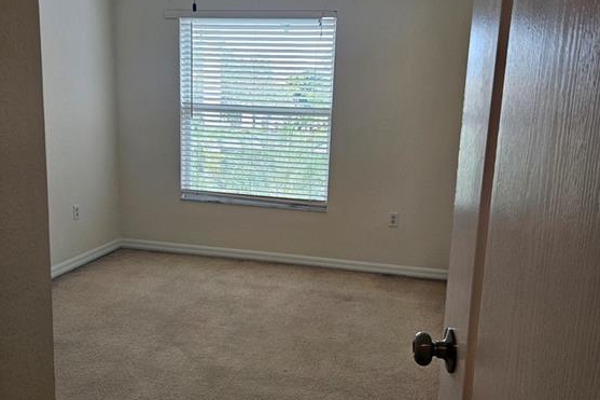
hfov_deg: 57.2
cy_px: 213
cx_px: 294
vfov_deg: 39.9
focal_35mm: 33
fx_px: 550
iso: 80
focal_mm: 5.4
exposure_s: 1/120
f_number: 1.8
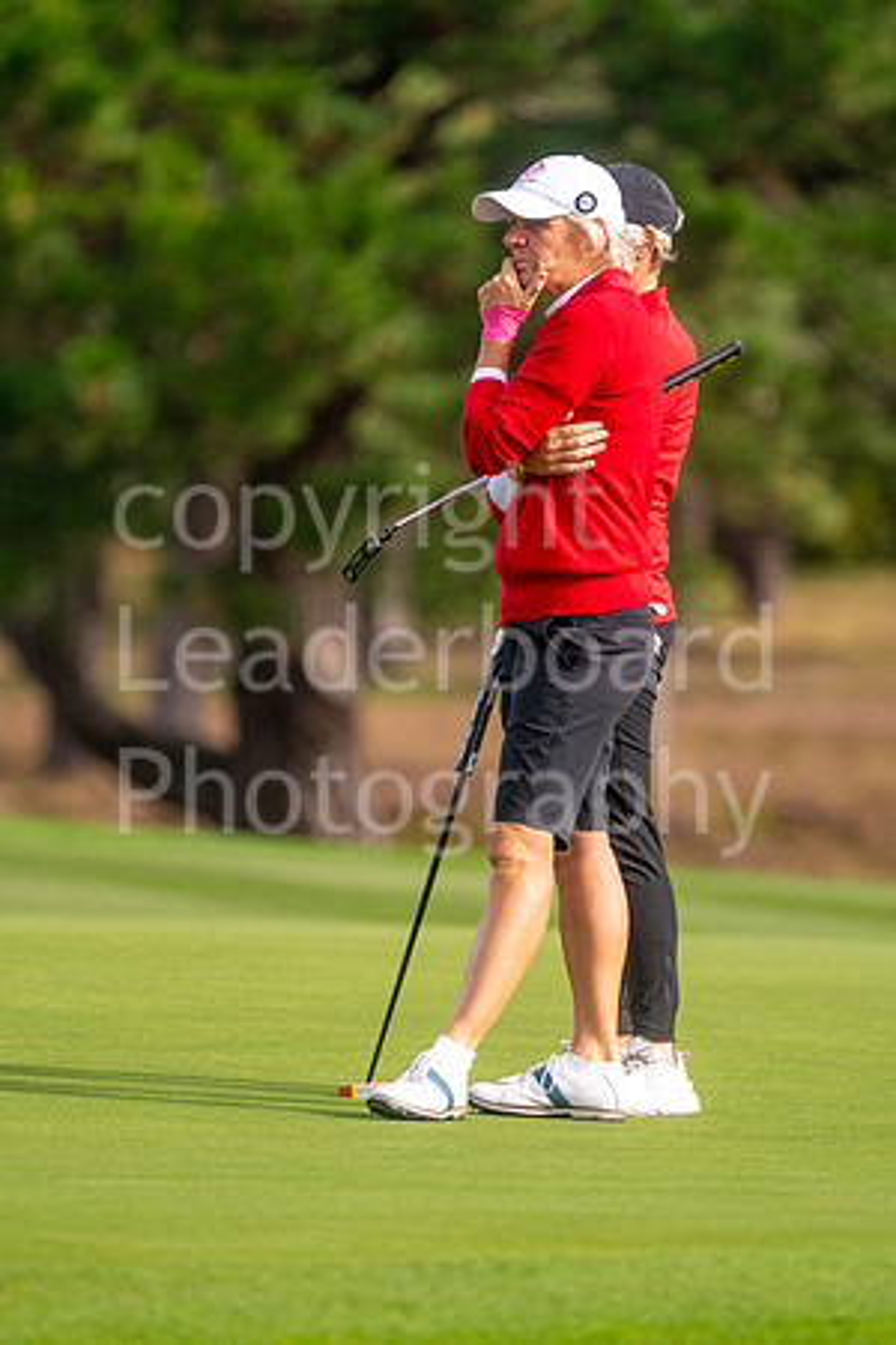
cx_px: 448
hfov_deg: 3.1
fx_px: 16799
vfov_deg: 4.6
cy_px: 672
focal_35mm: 450
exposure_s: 1/3200
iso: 400
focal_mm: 300
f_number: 4
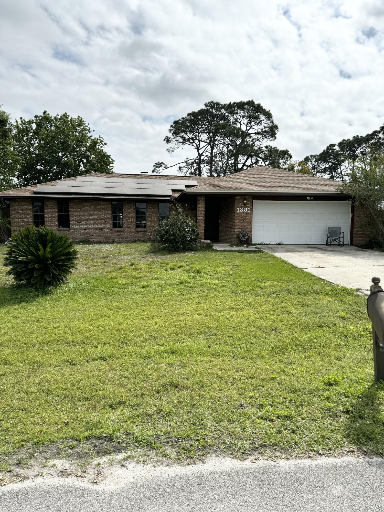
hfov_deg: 56.8
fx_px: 355
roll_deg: -0.9
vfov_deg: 71.6
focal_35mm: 24
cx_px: 192
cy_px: 256
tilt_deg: -3.3
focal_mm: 6.76
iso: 80
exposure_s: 1/9009
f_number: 1.78
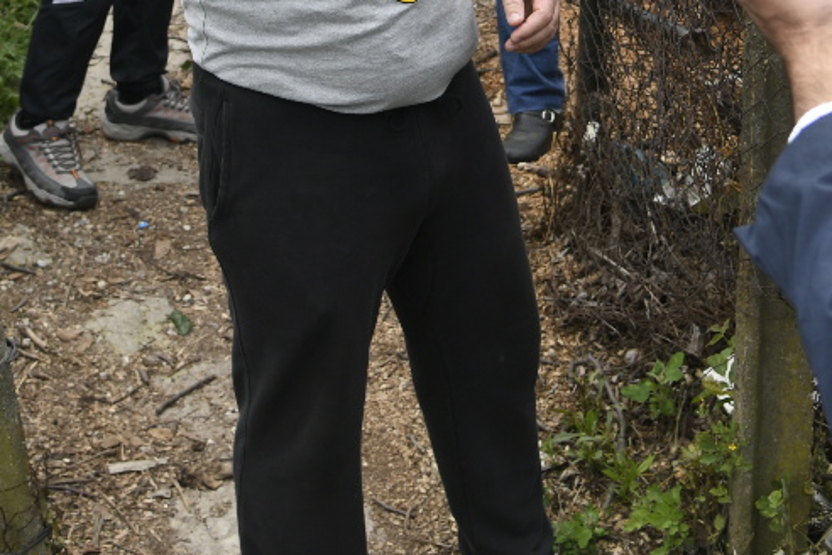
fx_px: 1826
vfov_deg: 15.8
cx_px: 465
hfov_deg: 25.7
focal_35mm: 79
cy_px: -298
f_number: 4
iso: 200
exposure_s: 1/1000
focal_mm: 24
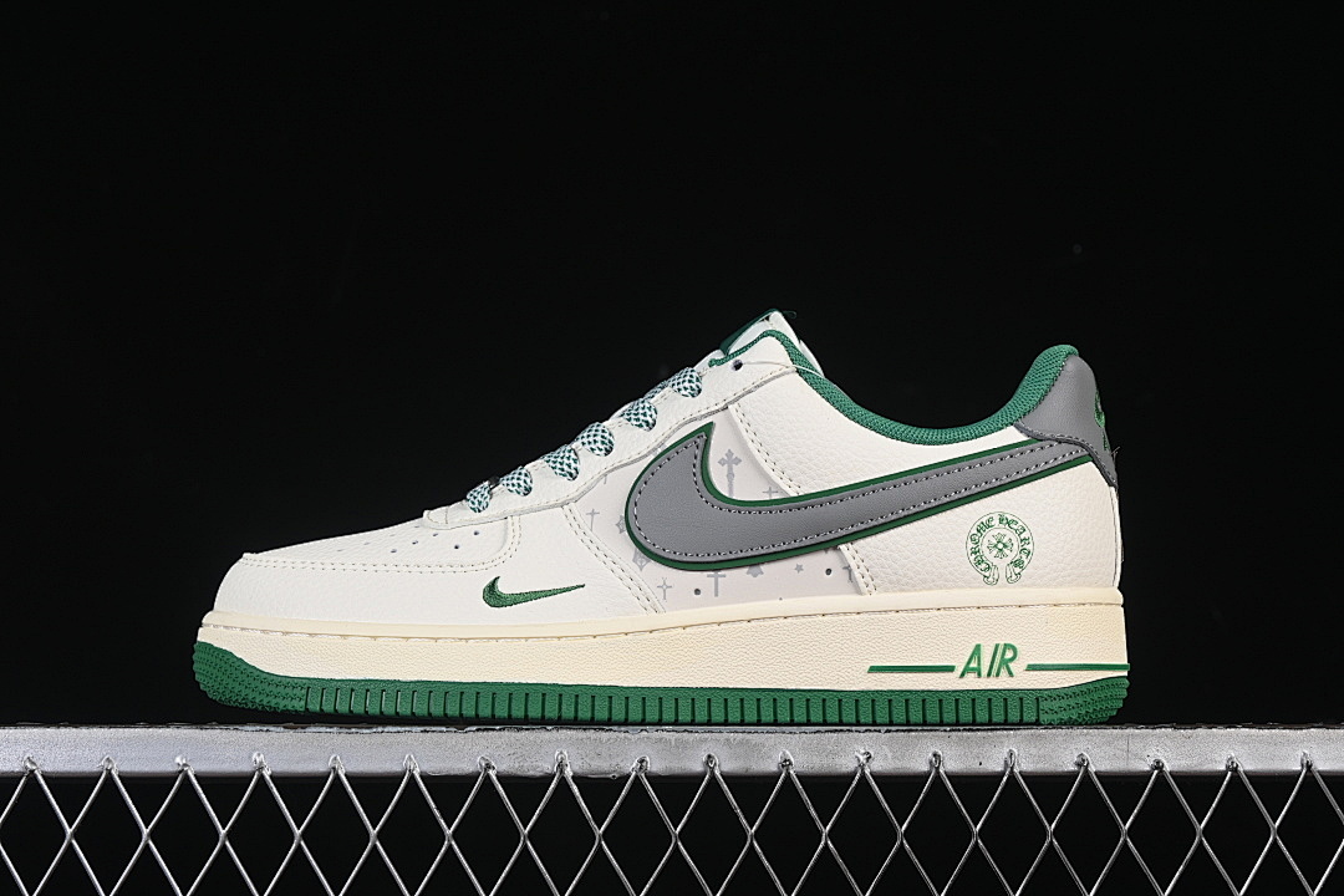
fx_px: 2800
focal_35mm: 75
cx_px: 672
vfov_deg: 18.2
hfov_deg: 27.0
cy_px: 448
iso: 160
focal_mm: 50
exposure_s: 1/80
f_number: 8
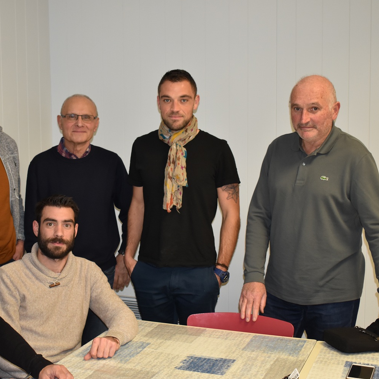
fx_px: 689
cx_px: 118
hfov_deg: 30.5
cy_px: 190
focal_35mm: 56
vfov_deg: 30.7
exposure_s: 1/80
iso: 800
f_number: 4.2
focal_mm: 29
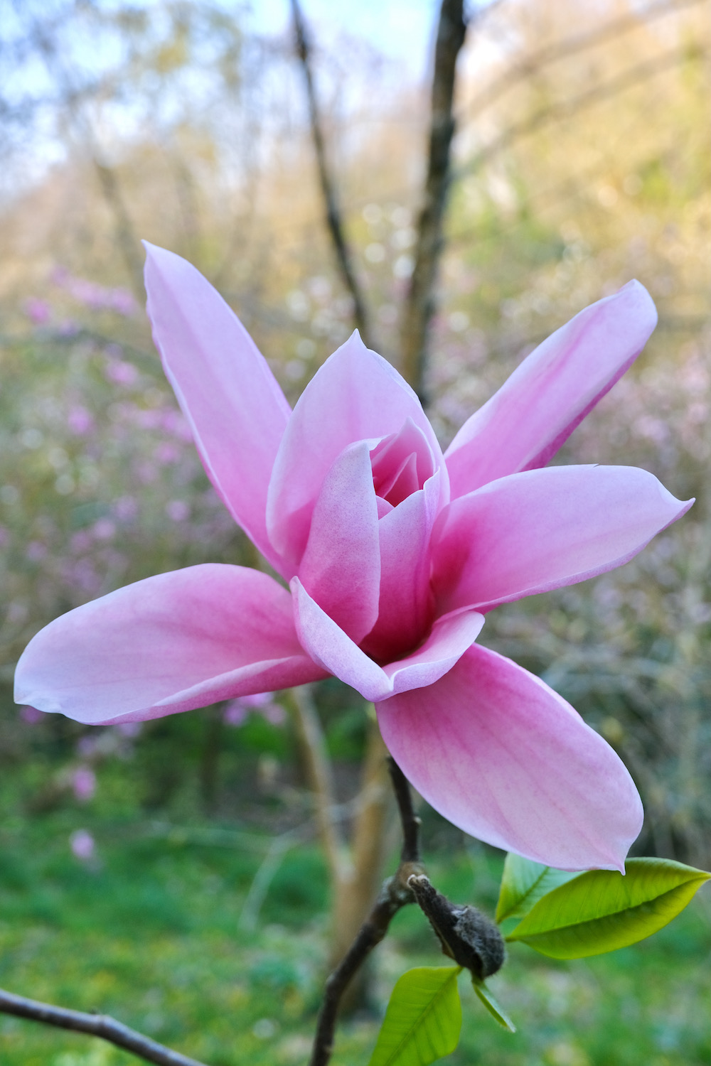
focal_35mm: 43
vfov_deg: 45.4
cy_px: 533
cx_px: 356
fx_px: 1274
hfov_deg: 31.2
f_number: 5.6
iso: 320
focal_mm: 28.8
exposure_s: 1/110
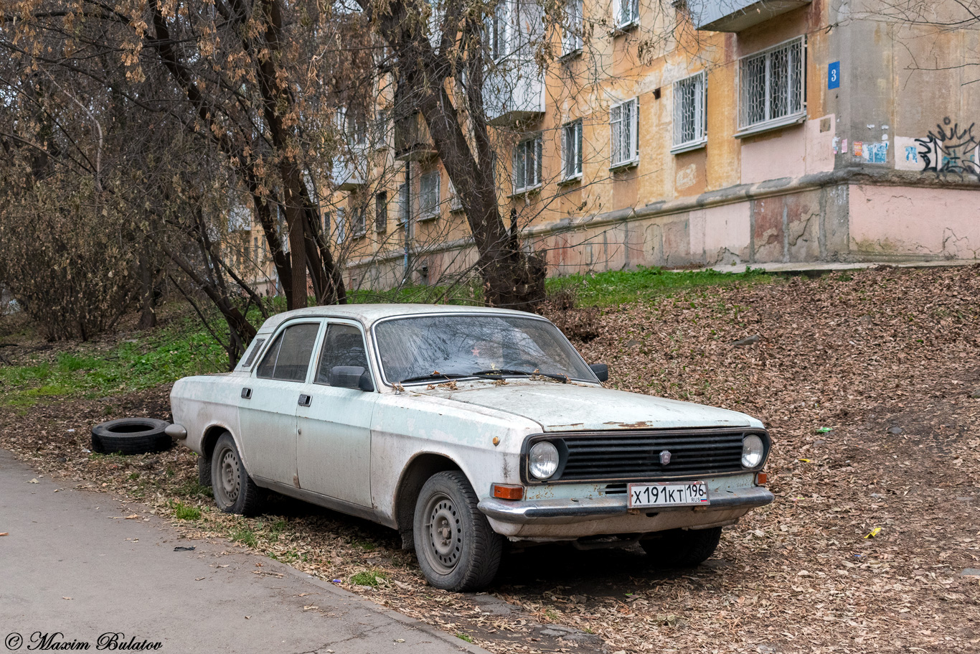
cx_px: 490
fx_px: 1103
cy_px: 327
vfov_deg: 33.0
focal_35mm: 40
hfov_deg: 47.9
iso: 800
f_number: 4
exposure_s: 1/200
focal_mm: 27
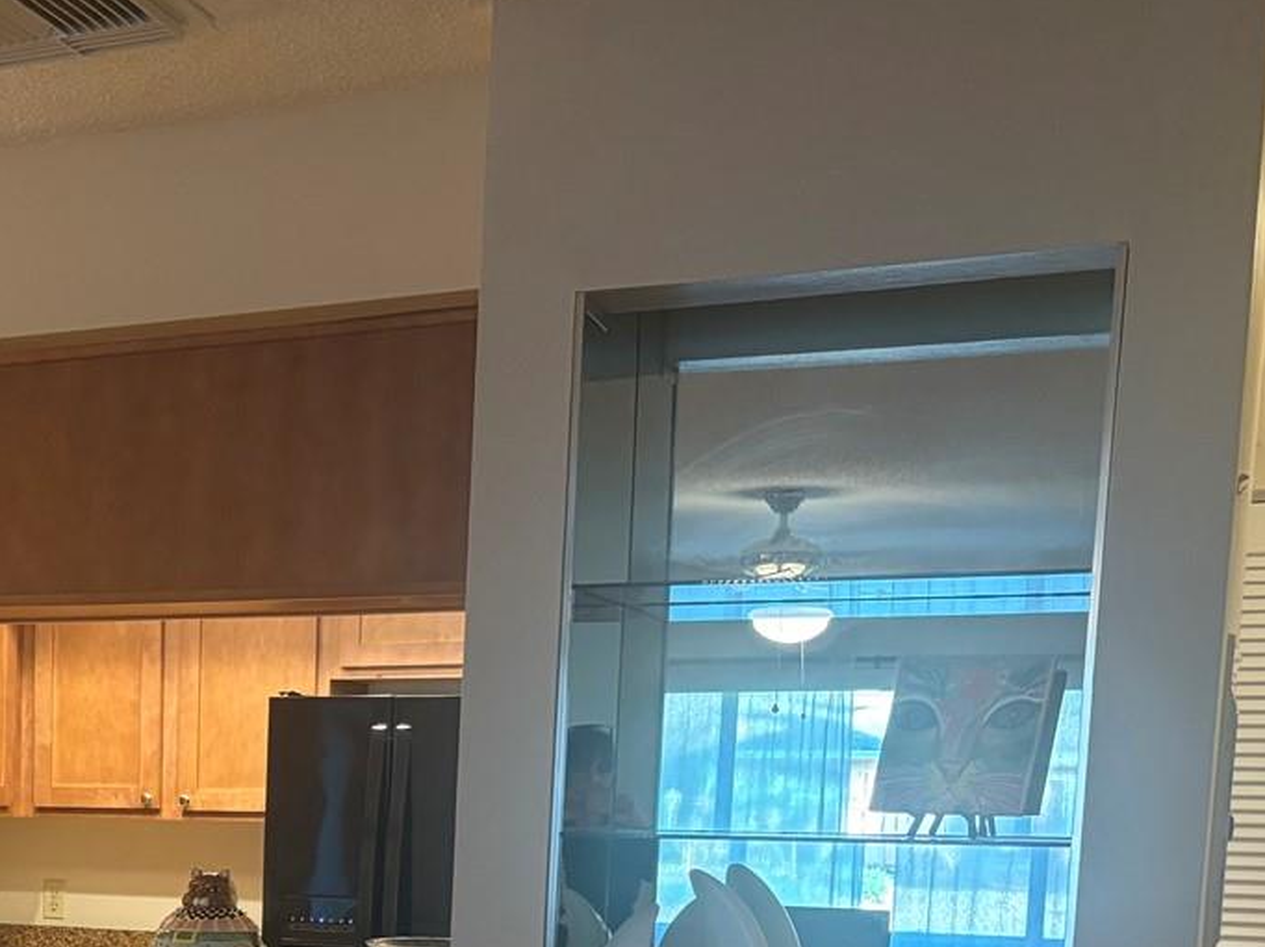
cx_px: 85
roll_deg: -1.2
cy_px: 1040
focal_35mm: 61
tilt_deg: -5.8
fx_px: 2228
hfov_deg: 30.1
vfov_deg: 22.6
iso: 400
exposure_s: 1/60
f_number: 1.6
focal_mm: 5.96
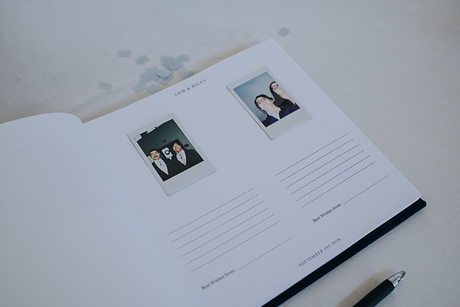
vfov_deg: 36.9
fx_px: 460
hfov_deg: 53.1
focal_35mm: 36
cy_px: 155
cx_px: 224
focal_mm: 35
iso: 640
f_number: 3.5
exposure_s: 1/250
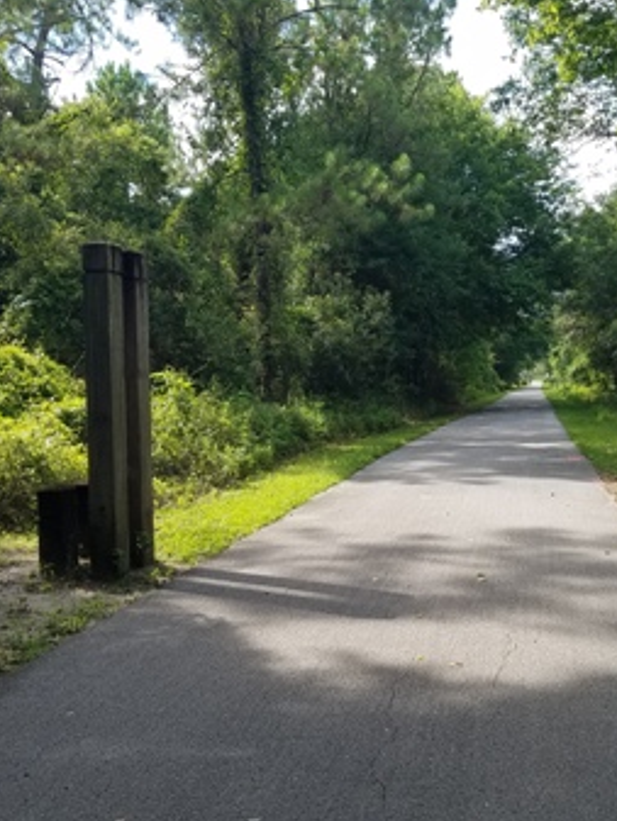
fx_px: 879
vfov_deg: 50.1
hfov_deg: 37.8
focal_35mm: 37
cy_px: 402
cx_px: 456
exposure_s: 1/618
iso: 50
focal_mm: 4.2
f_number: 1.7
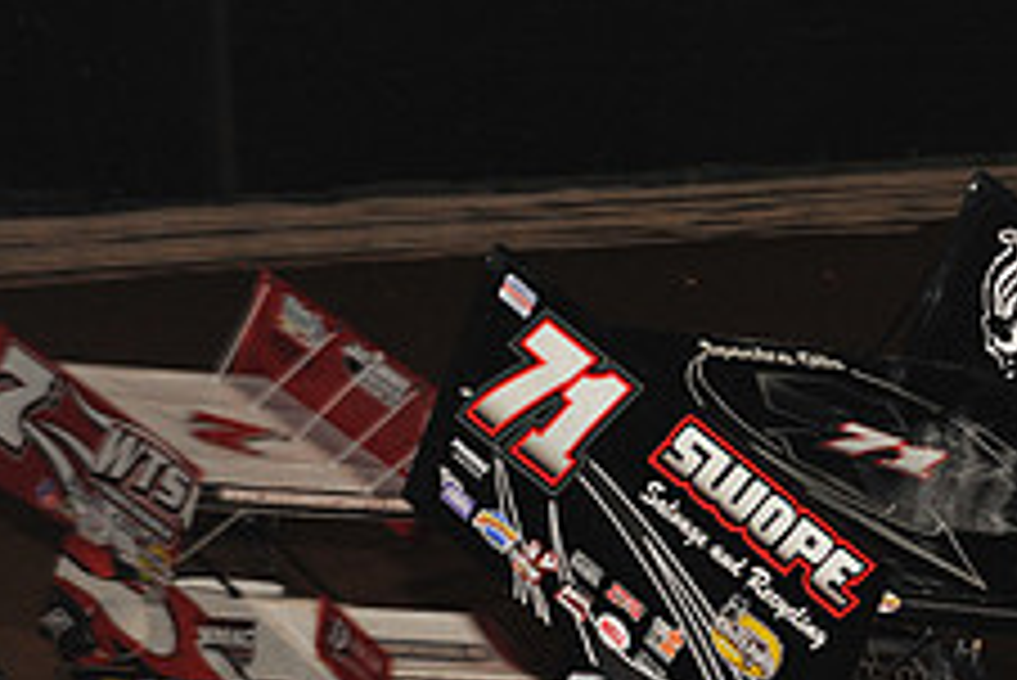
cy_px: 698
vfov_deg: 4.8
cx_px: 819
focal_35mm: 287
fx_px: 8113
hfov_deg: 7.2
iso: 1250
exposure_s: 1/320
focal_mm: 112
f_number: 7.1
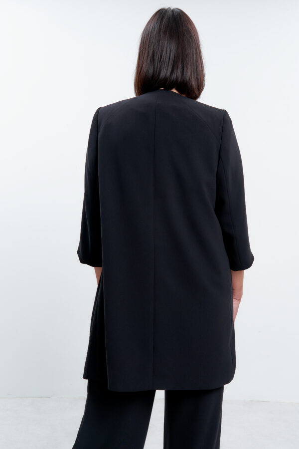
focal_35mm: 41
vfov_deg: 47.4
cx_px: 150
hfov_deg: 32.6
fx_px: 511
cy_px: 224
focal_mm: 41
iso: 100
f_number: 10
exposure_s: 1/160
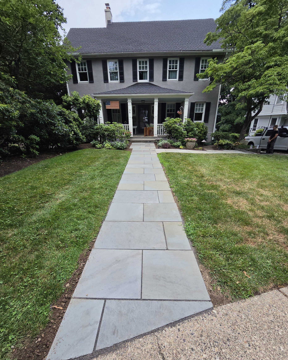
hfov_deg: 88.0
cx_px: 146
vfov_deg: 100.5
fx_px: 149
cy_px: 194
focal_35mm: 14
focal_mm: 2.2
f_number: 2.2
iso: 100
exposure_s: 1/1163
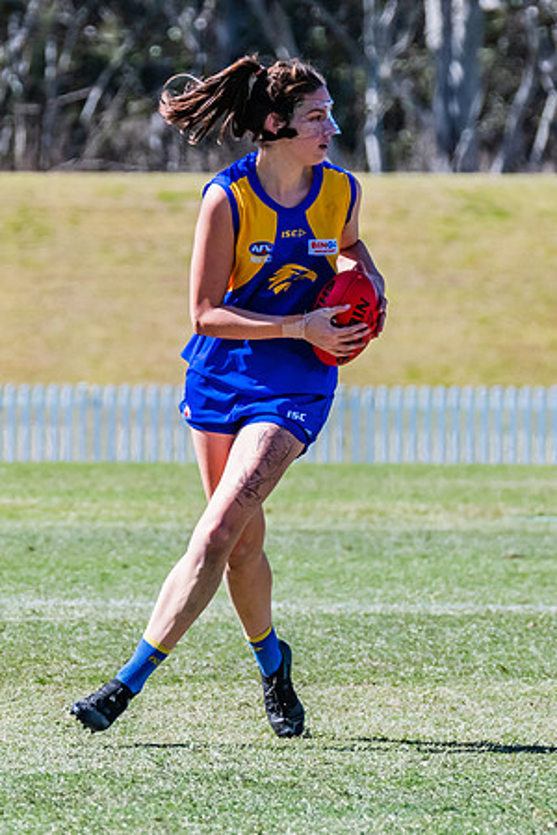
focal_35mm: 658
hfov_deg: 2.1
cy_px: 406
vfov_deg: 3.1
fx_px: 15263
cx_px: 305
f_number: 8
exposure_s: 1/1600
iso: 800
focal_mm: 290
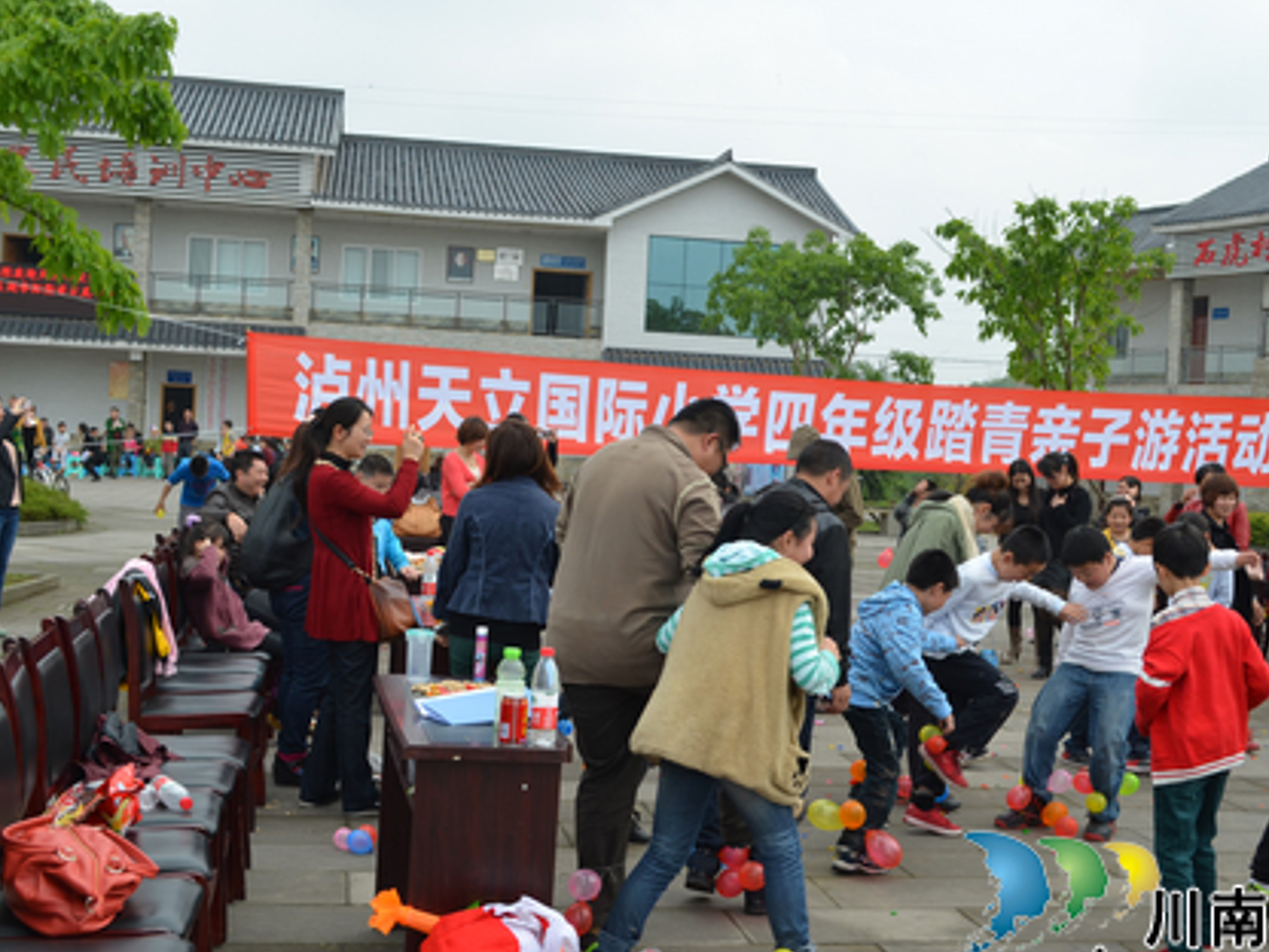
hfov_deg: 42.0
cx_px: 683
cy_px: 496
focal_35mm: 45
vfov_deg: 32.2
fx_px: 1650
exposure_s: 1/250
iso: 180
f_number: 8
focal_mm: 26
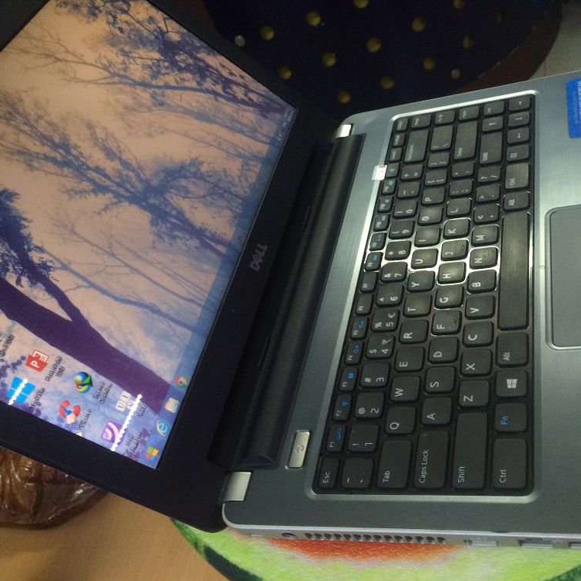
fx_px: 665
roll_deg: +26.2
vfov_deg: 47.2
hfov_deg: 46.8
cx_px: 364
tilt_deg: -42.8
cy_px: 294
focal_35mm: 35
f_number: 2.2
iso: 200
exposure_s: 1/33
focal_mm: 4.15
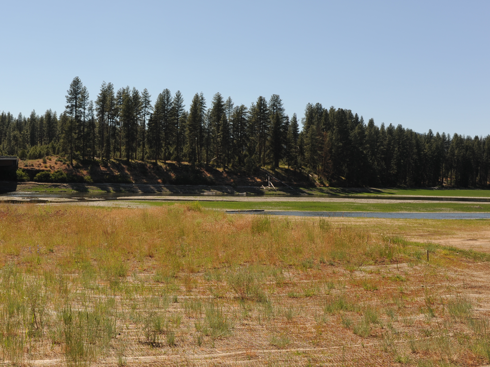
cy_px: 165
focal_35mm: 46
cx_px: 165
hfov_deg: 40.8
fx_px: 651
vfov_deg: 31.5
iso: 200
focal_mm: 35
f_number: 10
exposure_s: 1/400
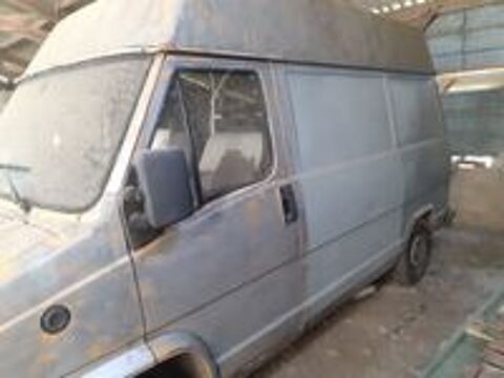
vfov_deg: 51.4
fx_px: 393
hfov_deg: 65.3
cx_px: 252
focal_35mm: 27
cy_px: 189
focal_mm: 3.6
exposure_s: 1/25
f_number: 1.9
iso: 250
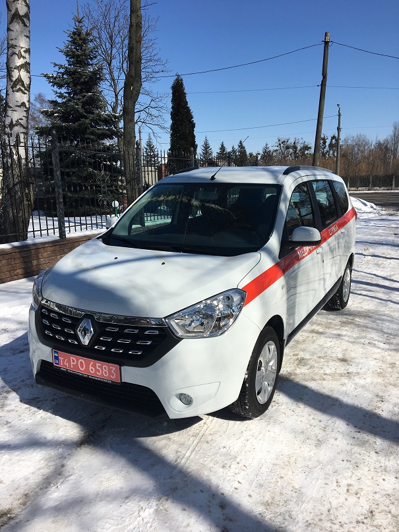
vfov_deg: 61.7
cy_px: 266
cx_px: 200
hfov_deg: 48.2
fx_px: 446
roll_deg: +2.1
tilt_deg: -10.2
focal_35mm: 29
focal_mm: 4.15
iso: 25
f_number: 2.2
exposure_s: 1/3497
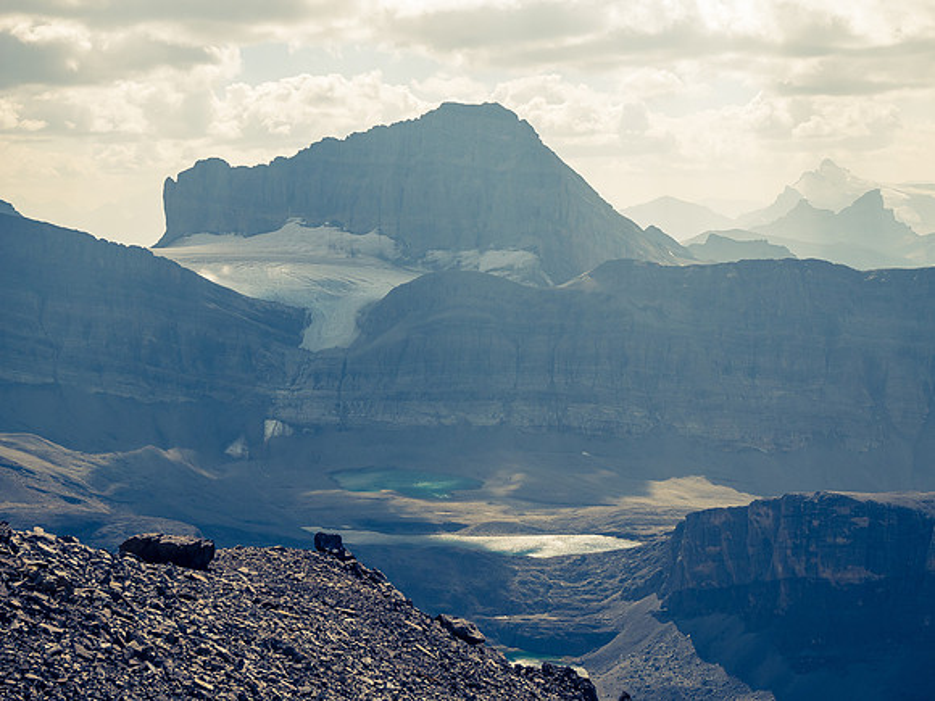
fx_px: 1405
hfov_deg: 36.8
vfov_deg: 28.0
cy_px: 350
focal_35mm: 52
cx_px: 468
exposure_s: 1/320
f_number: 8
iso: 200
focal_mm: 26
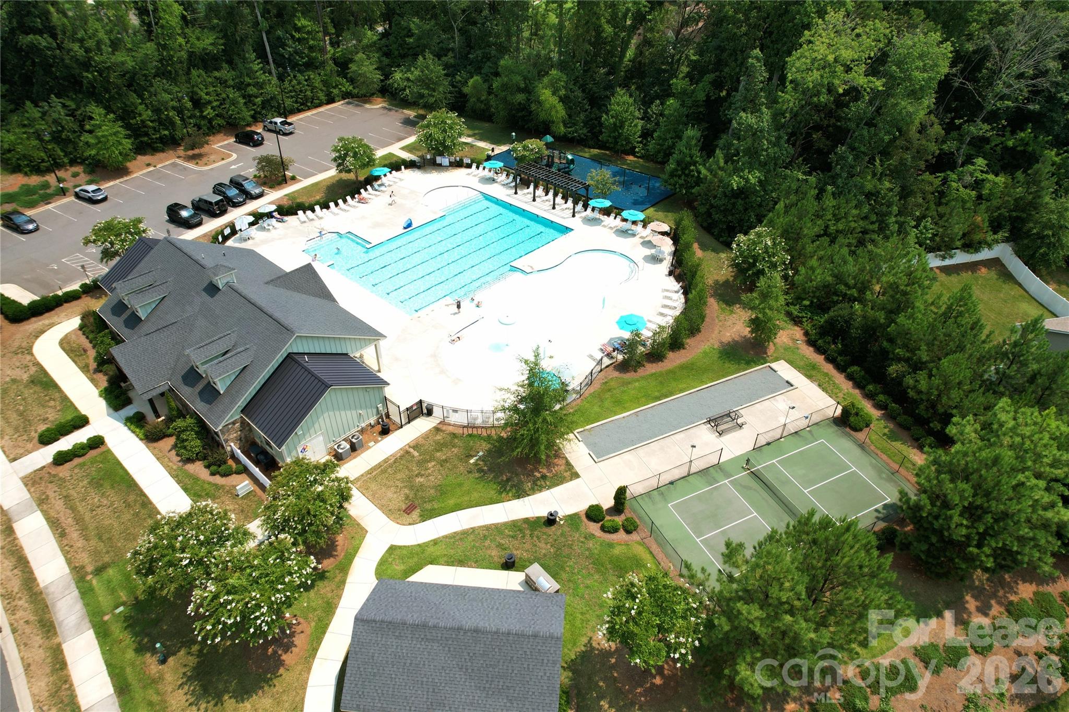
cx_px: 534
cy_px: 356
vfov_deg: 57.2
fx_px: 653
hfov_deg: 78.6
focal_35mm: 22
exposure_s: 1/1500
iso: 120
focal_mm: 8.38
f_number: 2.8
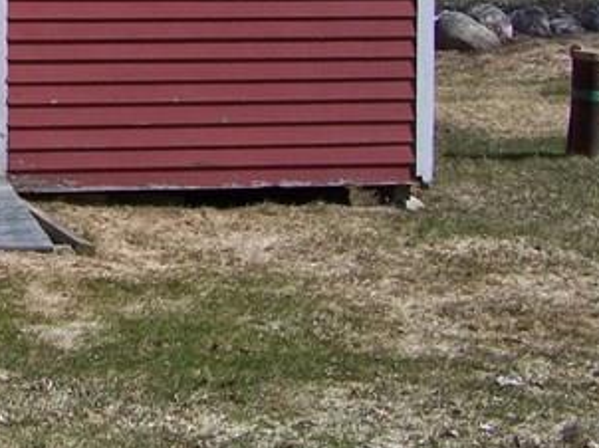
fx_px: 2230
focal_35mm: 129
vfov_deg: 11.2
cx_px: -180
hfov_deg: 14.6
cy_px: -131
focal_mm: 6.3
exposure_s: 1/800
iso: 64
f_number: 4
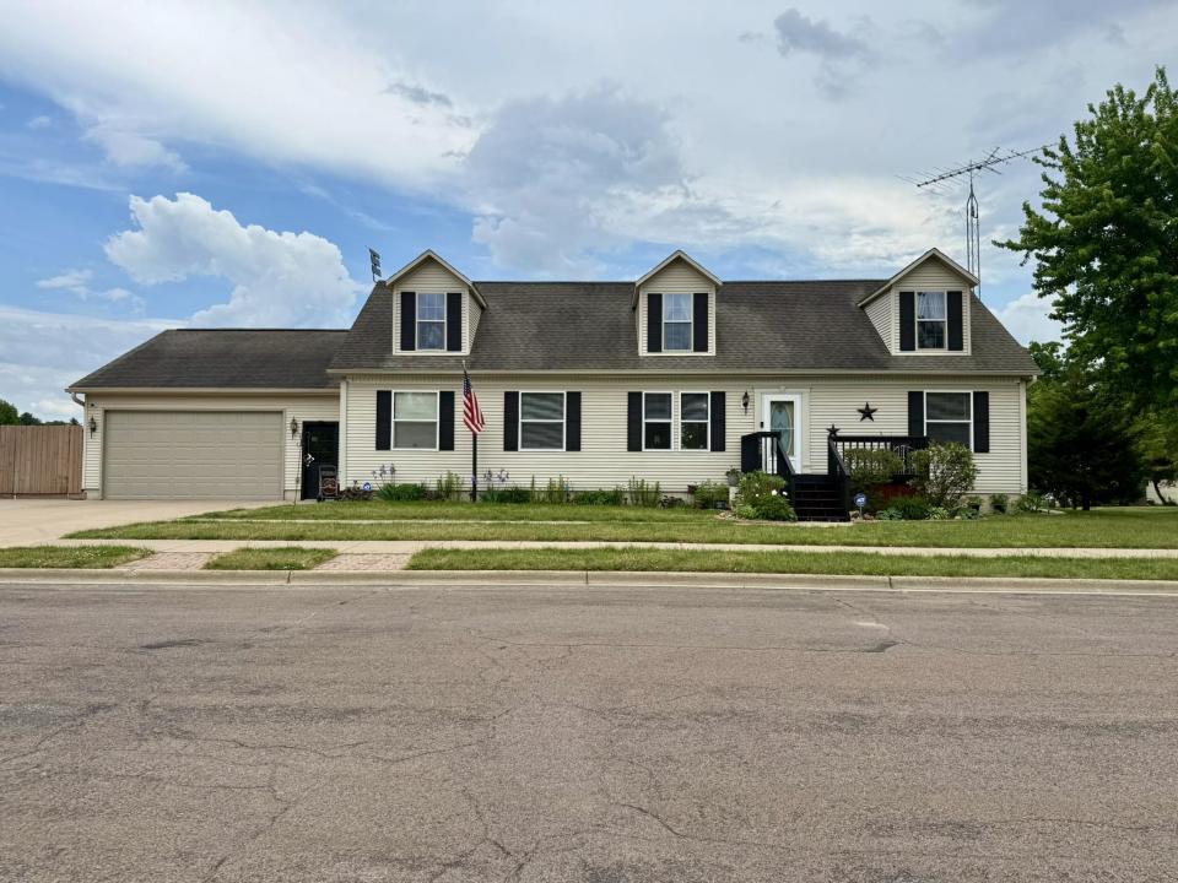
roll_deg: -0.6
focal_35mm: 24
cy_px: 442
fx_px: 817
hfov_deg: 71.6
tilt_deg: +2.3
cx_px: 589
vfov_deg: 56.8
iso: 80
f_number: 1.78
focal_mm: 6.76
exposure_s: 1/3584
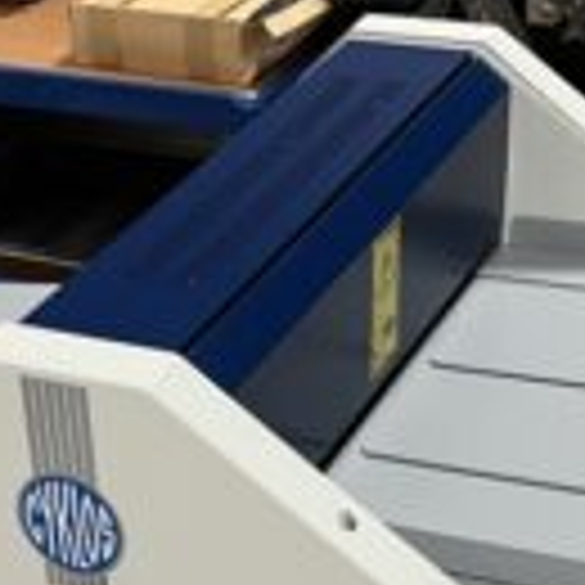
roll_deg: +3.6
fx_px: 1759
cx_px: 279
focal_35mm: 92
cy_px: 616
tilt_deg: -34.9
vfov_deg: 18.3
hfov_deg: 18.9
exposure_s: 1/50
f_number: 1.5
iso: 160
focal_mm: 5.7
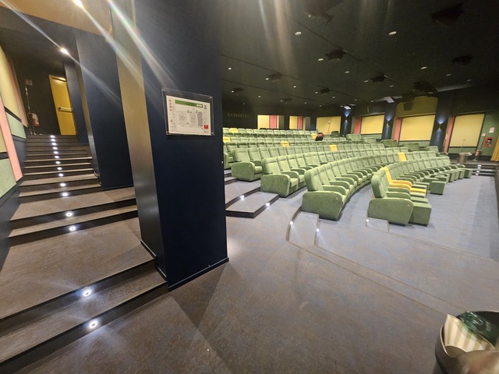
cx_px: 250
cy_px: 187
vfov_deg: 89.9
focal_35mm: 13
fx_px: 187
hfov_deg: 106.2
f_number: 2.2
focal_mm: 1.74
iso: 500
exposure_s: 1/33.3
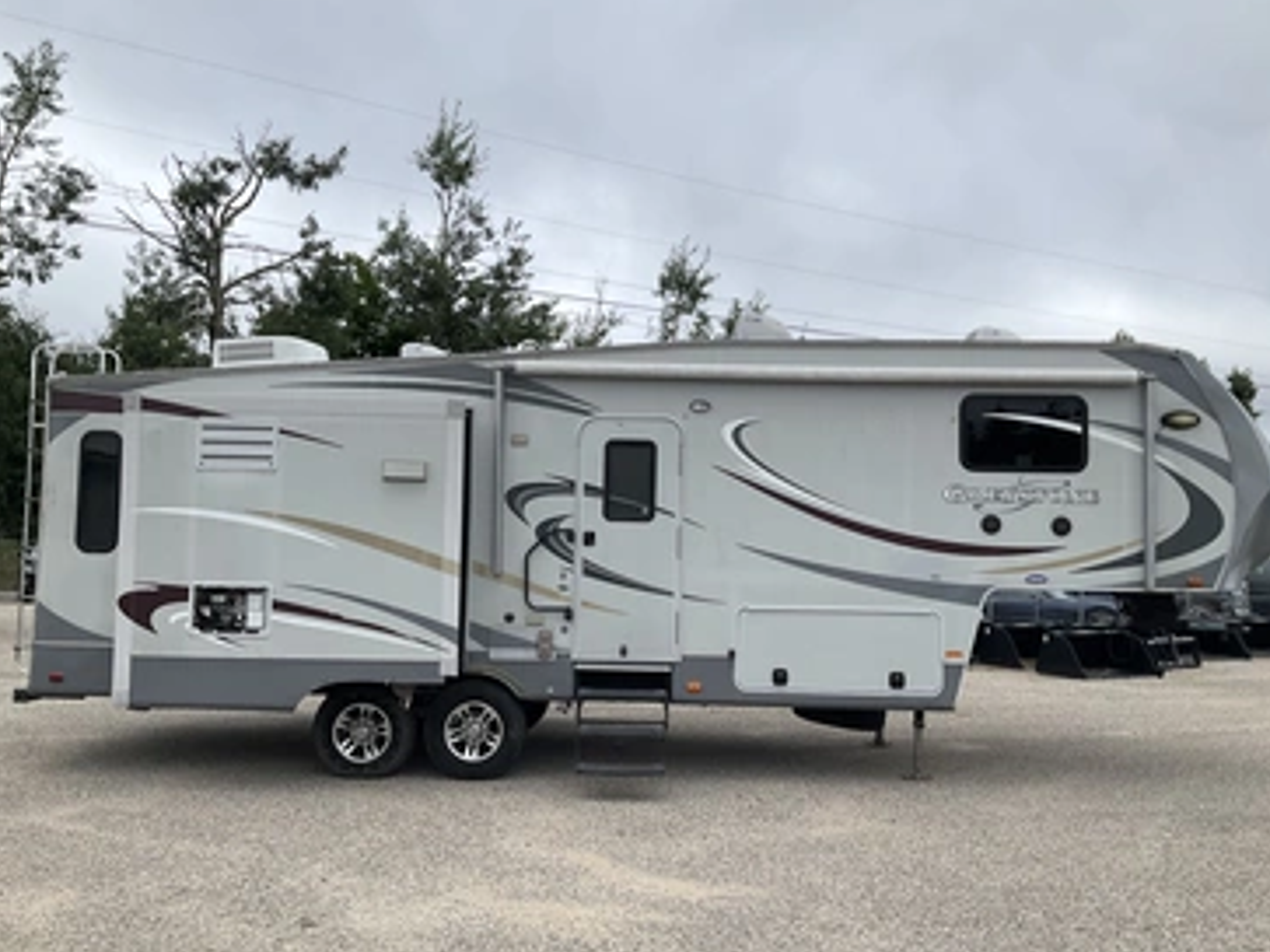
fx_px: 1174
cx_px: 609
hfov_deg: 56.8
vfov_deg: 44.1
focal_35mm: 32
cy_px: 483
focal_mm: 3
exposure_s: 1/1121
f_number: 1.8
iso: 25
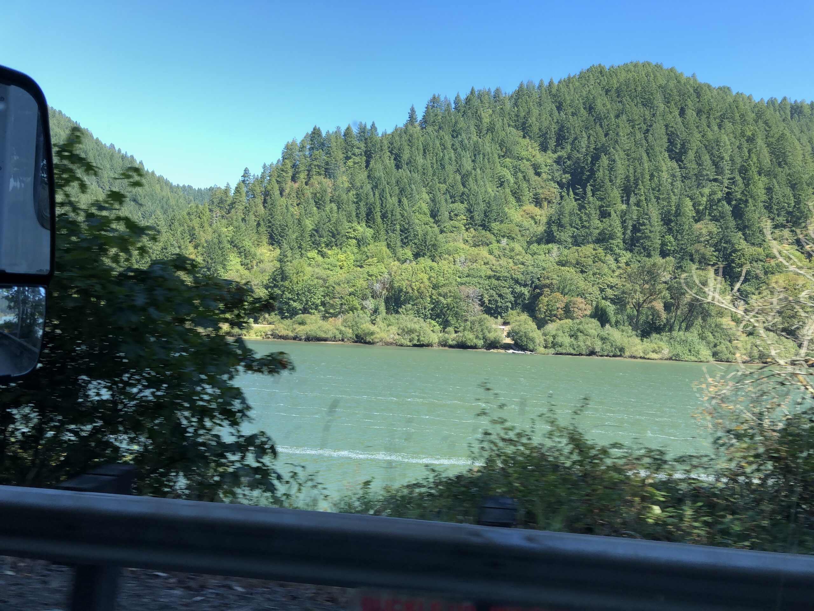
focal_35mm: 28
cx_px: 407
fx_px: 658
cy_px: 306
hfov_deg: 63.4
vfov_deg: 49.7
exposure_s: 1/303
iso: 20
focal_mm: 3.99
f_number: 1.8
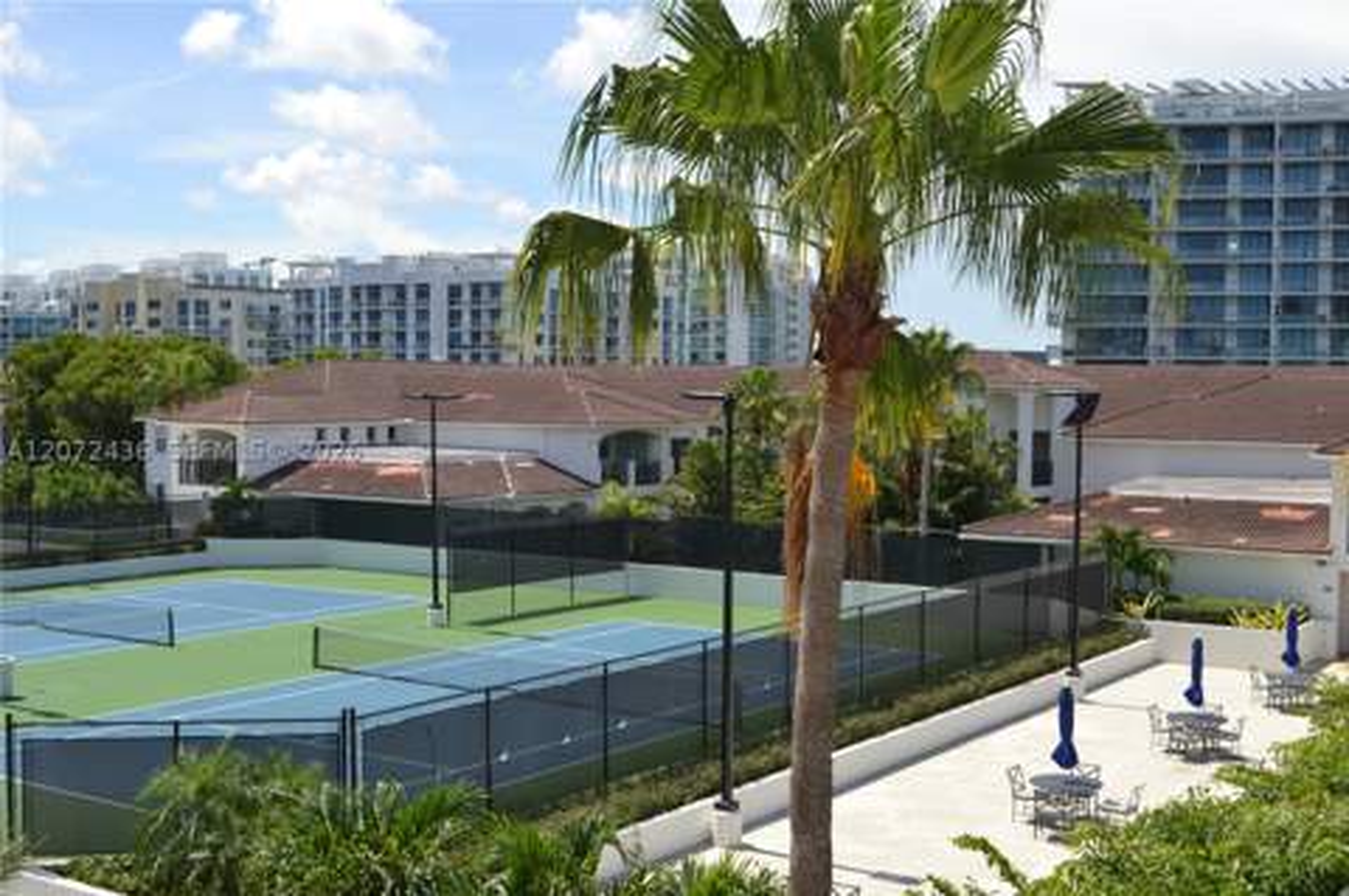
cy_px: 448
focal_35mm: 44
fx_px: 1628
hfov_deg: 45.0
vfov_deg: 30.8
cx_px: 674
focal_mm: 29
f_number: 8
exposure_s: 1/200
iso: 100
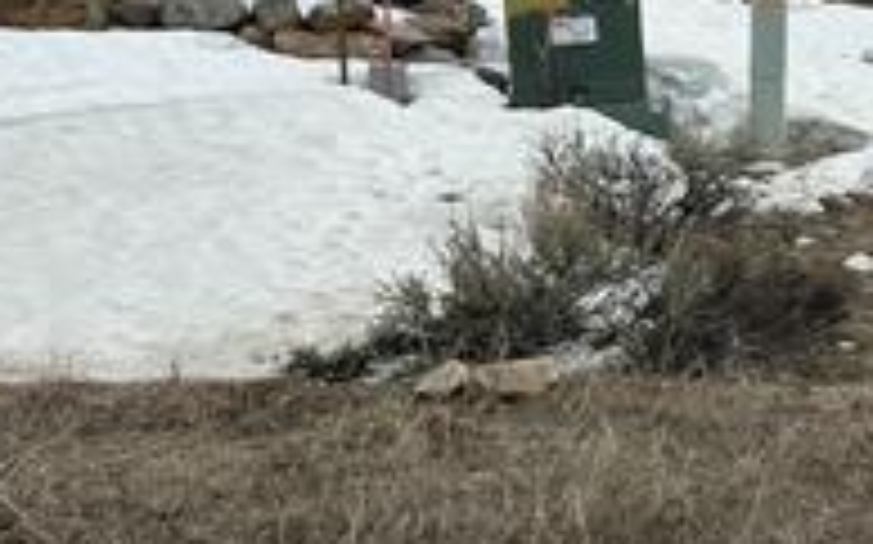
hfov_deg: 19.3
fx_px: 2164
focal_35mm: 91
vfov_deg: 14.1
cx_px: 1382
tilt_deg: -2.2
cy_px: -4
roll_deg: +1.8
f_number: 1.5
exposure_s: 1/3704
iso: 50
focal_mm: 5.7
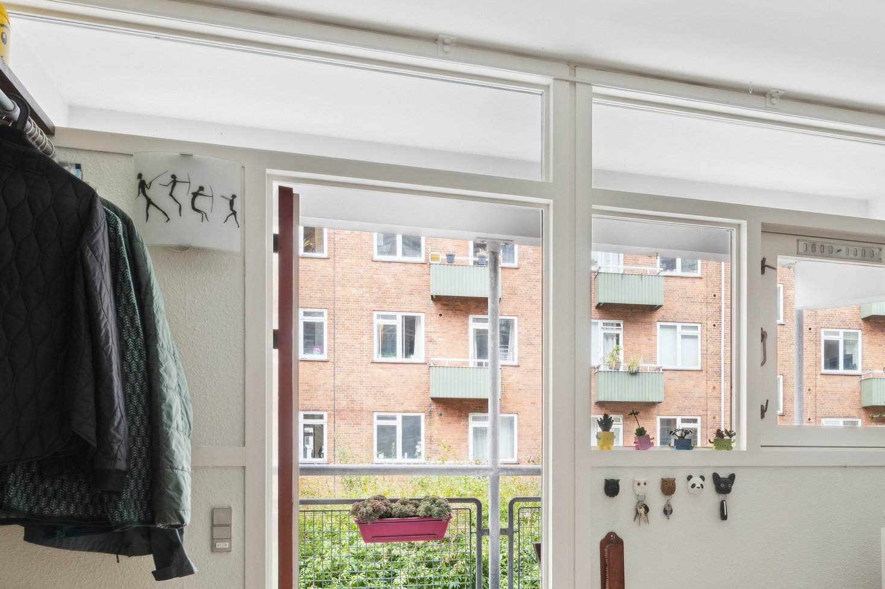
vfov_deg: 33.0
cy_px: 457
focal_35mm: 39
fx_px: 969
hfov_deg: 46.0
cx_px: 737
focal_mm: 12.8
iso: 250
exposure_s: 1/4
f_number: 7.1
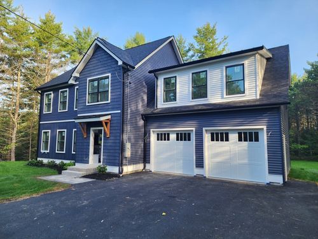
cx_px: 159
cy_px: 120
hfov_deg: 73.9
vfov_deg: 58.9
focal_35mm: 23
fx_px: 211
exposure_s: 1/180
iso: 25
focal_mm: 6.4
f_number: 1.8
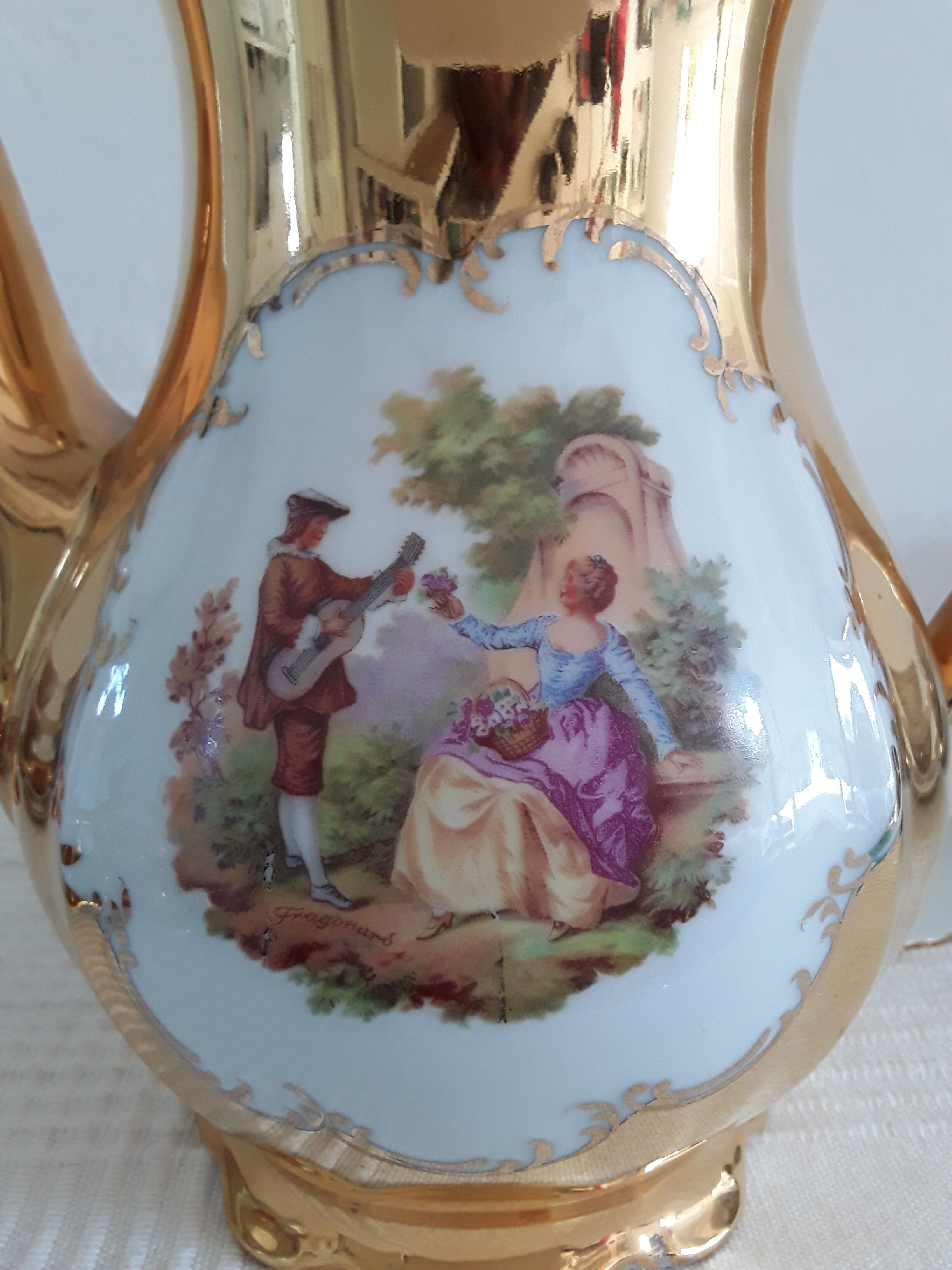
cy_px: 635
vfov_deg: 65.3
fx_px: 990
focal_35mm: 27
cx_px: 476
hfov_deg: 51.4
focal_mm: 2.91
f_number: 1.9
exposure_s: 1/33
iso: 100
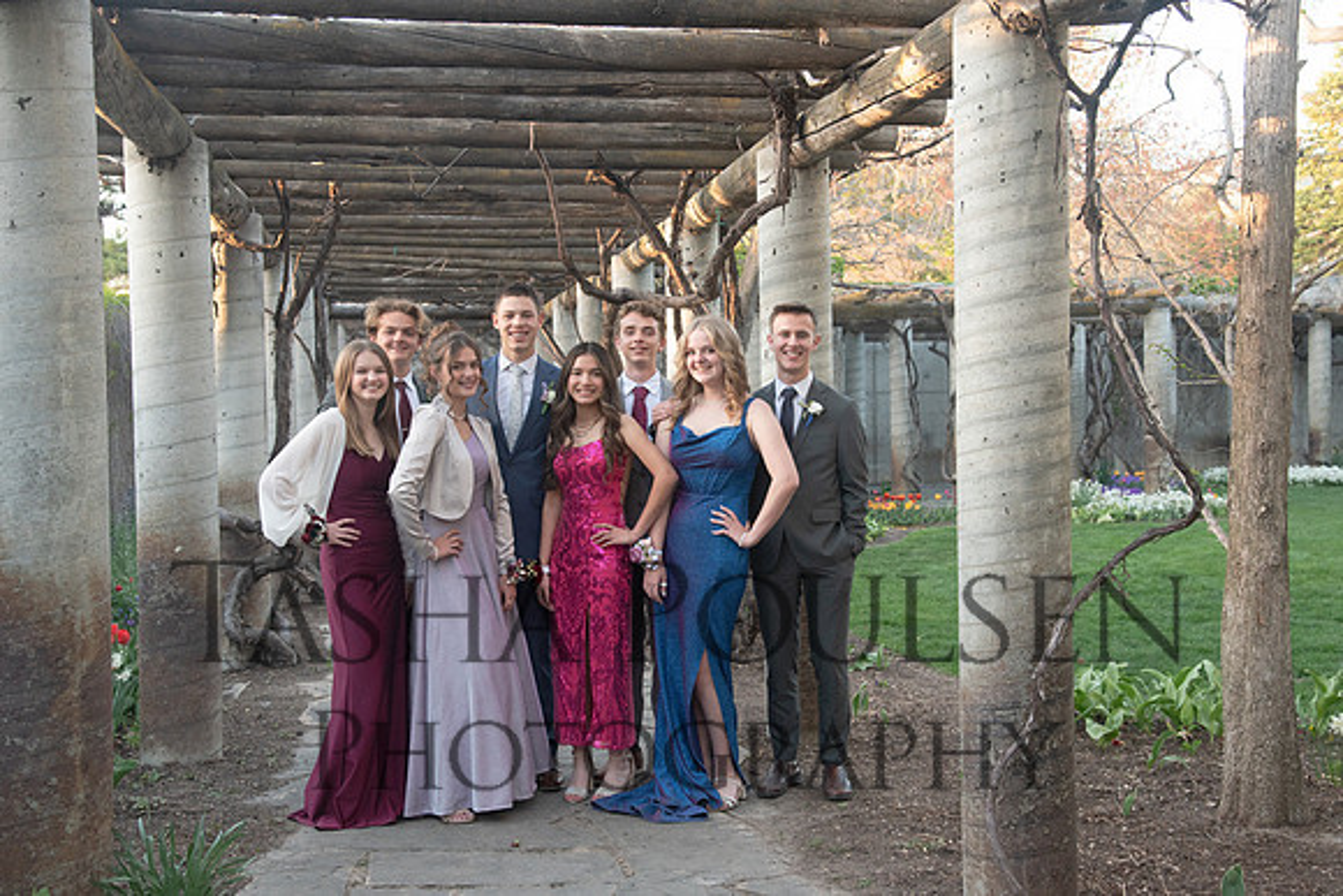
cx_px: 672
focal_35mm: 44
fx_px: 1642
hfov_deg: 44.5
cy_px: 448
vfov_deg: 30.5
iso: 640
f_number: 5.6
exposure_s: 1/125
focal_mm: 44
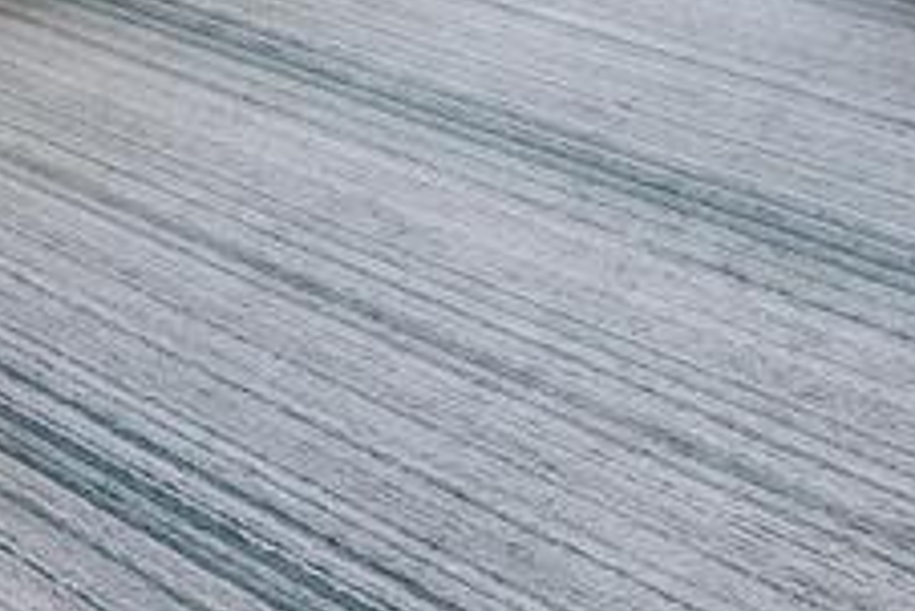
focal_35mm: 70
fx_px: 1787
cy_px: -726
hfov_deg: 24.3
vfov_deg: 14.7
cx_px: -340
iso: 400
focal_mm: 15.5
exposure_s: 1/25
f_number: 8
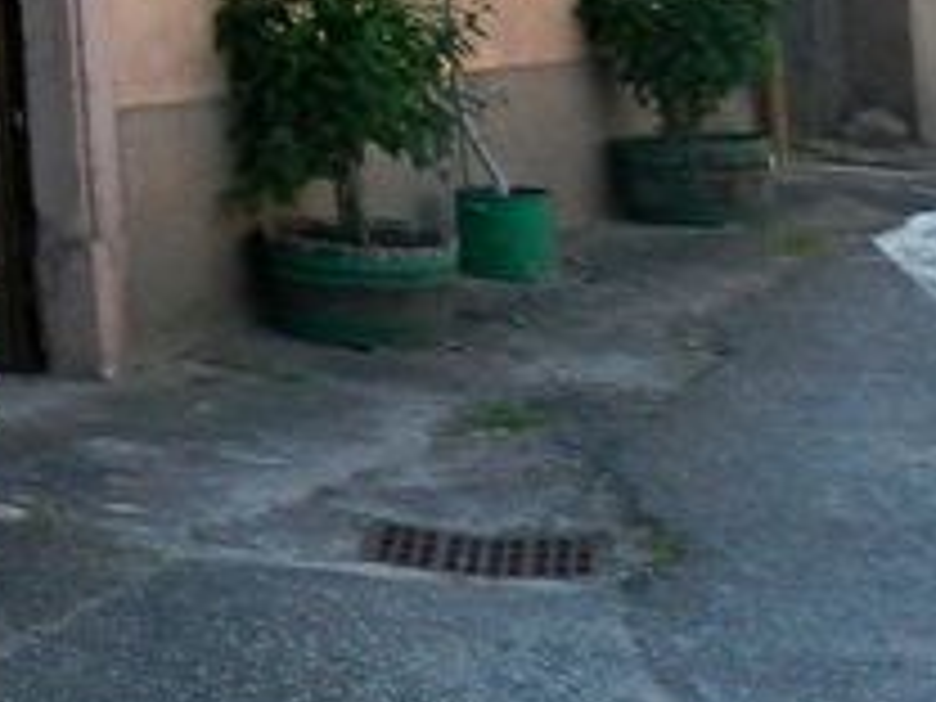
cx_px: -1220
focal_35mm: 113
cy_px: -392
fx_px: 3055
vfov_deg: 12.4
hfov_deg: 13.4
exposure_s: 1/500
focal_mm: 4
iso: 160
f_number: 3.4
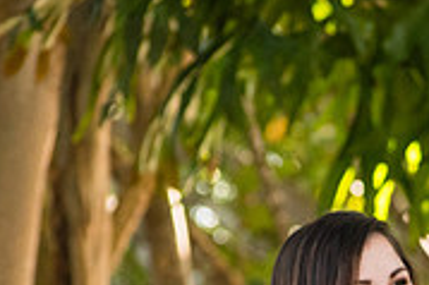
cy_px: 423
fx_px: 9751
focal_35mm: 819
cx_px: 453
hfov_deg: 2.5
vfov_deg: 1.7
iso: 800
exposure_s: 1/500
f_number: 5
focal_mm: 165
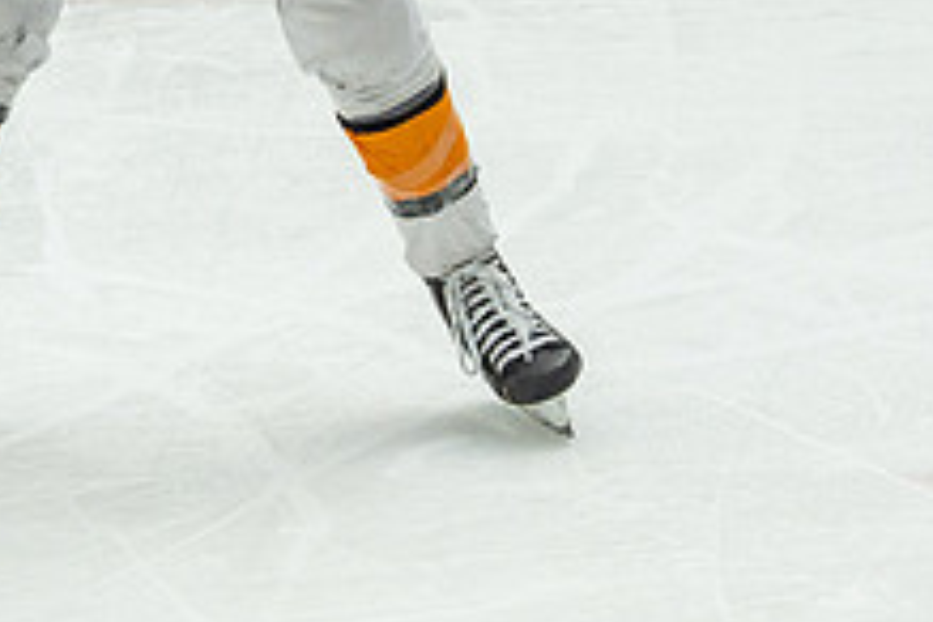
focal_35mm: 350
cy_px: 48
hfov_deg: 5.9
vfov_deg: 3.9
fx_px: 9070
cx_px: 97
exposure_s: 1/1600
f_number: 3.5
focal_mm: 69
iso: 800
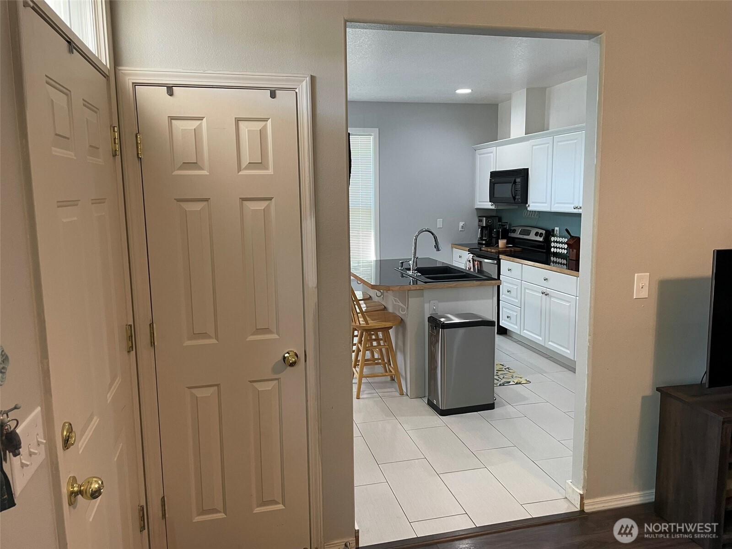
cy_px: 274
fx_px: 550
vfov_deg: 53.1
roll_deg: +1.2
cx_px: 366
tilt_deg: -7.8
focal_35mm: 26
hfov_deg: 67.3
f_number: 1.6
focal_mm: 4.2
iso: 125
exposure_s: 1/60
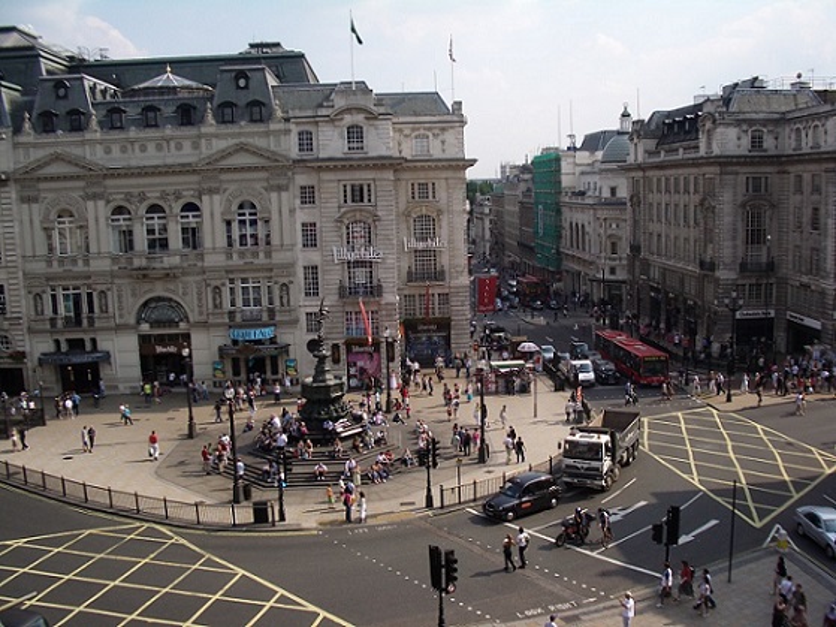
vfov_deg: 40.7
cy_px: 314
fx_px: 845
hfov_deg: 52.6
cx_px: 418
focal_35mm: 35
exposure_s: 1/400
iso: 80
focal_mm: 5.8
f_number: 4.3
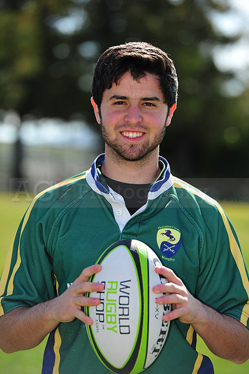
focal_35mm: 200
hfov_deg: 6.9
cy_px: 187
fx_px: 2077
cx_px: 124
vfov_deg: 10.3
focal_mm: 200
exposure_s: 1/640
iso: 200
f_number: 4.5
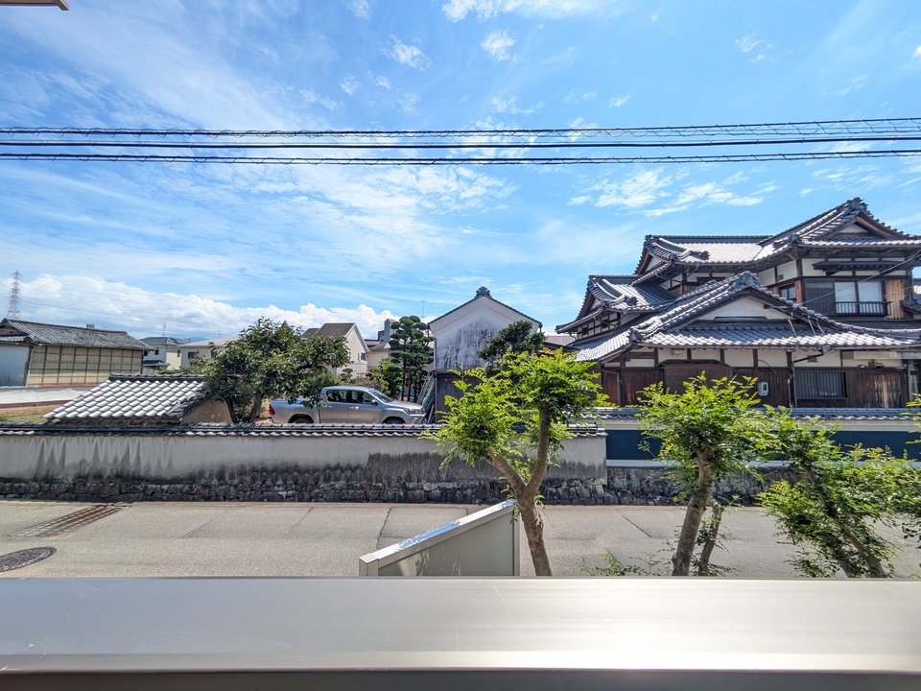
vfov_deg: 85.7
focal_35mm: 14
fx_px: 372
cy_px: 346
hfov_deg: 102.1
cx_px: 460
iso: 49
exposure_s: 1/1119
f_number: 2.2
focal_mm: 1.83
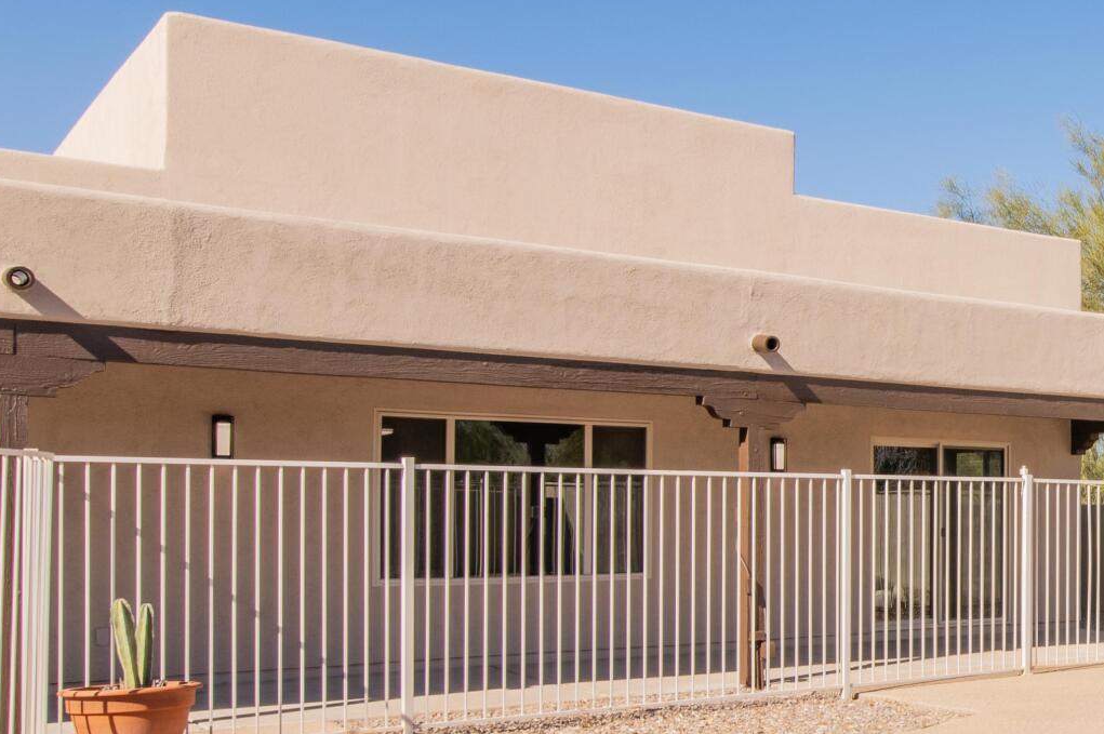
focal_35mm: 47
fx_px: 1440
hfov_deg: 36.6
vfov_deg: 28.4
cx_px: 1159
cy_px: 482
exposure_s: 1/60
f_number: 22
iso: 200
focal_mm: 16
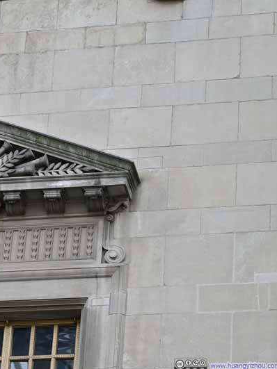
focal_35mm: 174
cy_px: 185
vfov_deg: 11.4
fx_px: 1857
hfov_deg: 8.5
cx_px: 3
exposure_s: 1/400
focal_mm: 120
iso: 100
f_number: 5
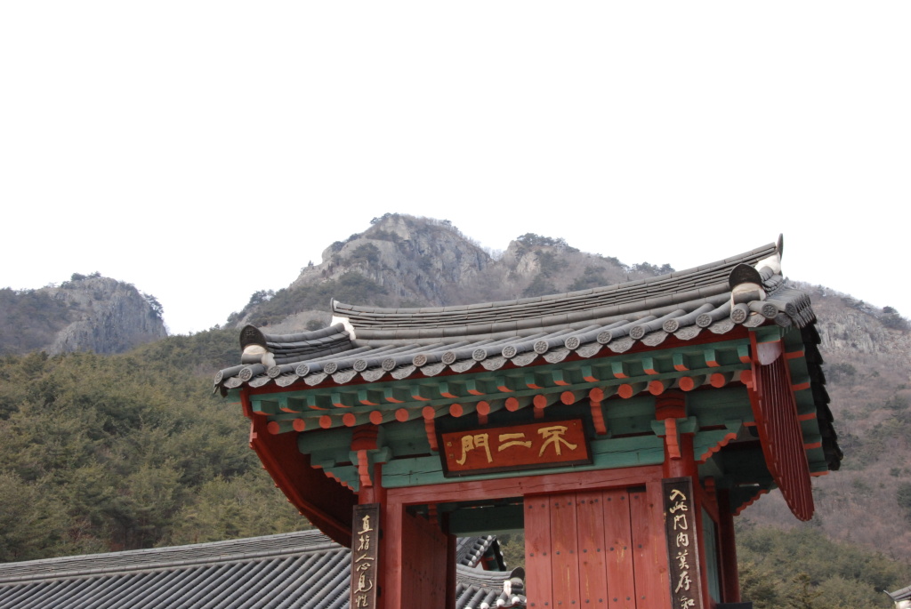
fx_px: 1292
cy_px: 304
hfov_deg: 38.8
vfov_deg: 26.5
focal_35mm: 51
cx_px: 456
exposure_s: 1/200
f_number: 16
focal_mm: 34
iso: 800
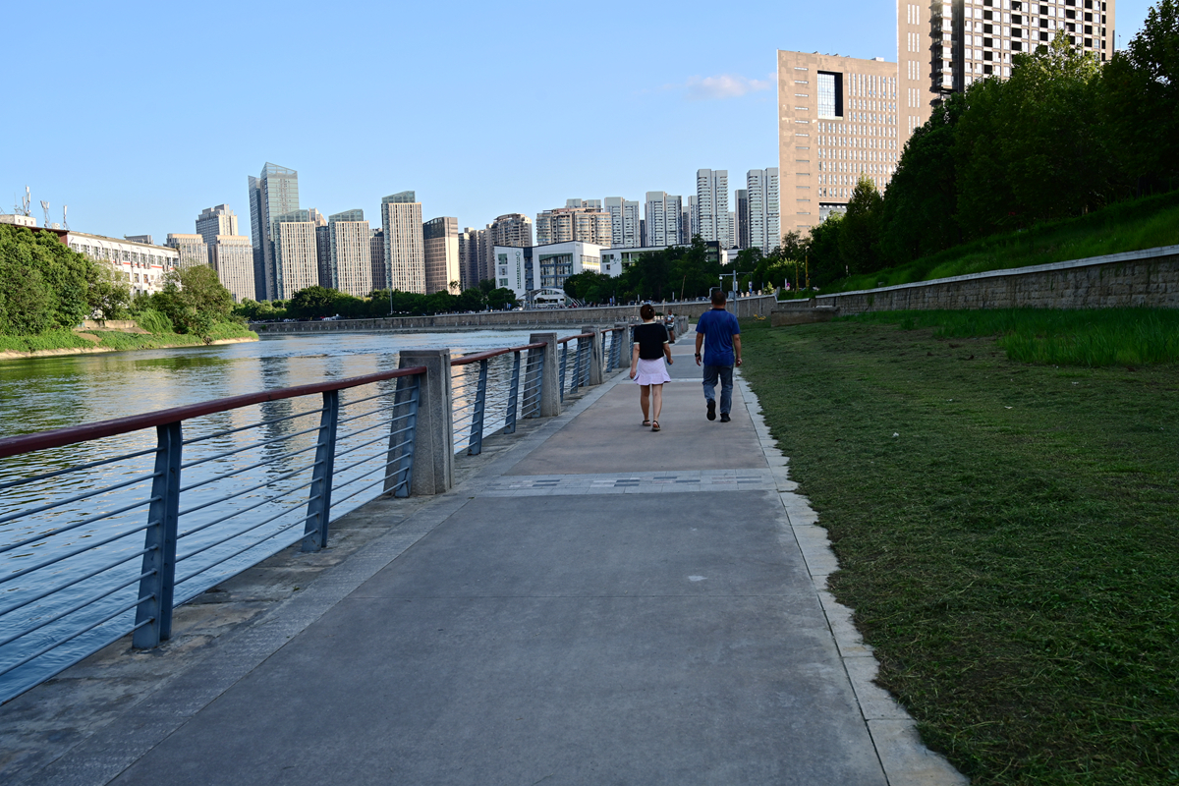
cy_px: 393
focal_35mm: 30
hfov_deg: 62.8
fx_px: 966
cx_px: 590
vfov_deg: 44.3
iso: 160
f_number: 8
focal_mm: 29.5
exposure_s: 1/125
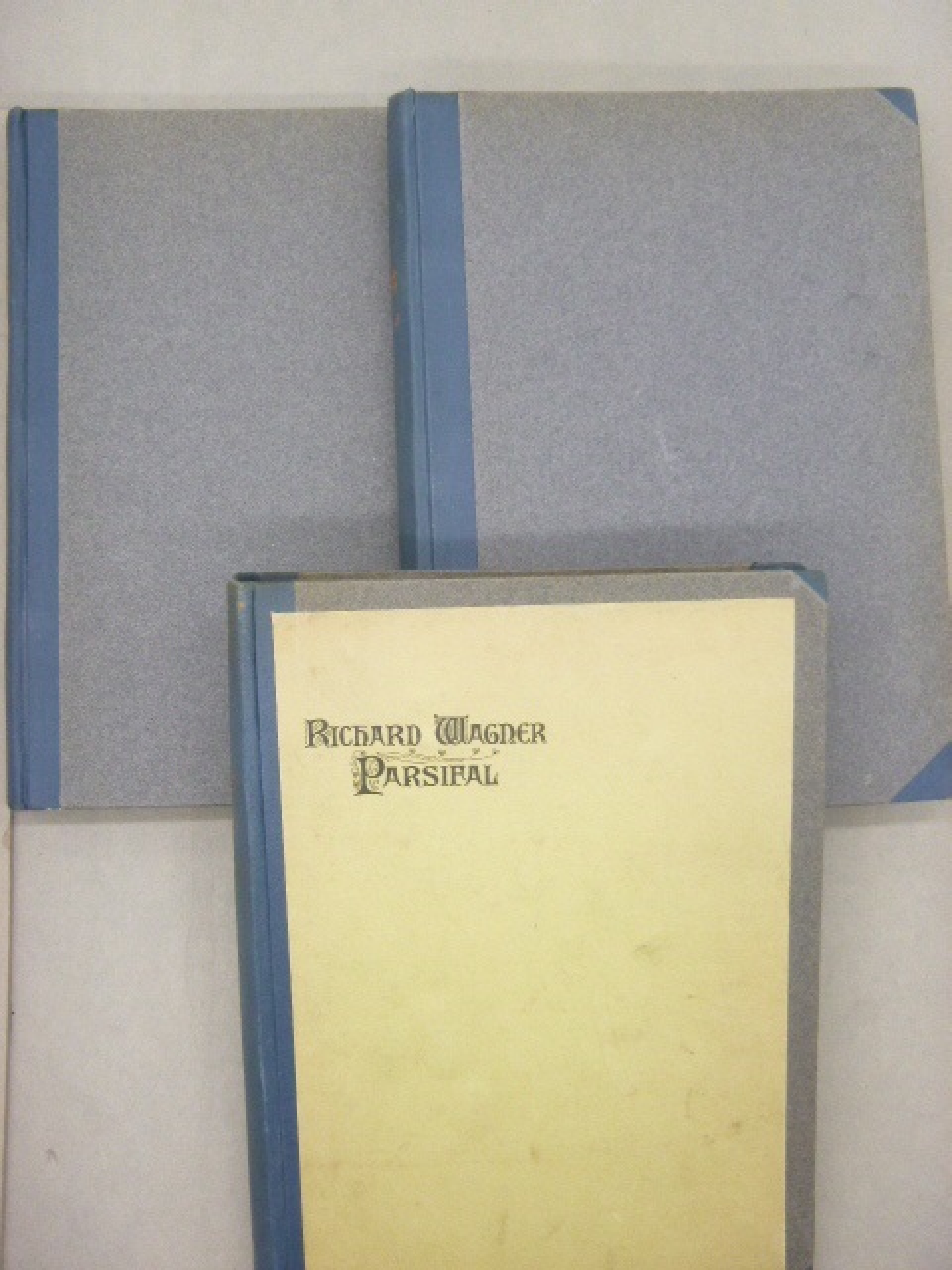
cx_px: 476
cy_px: 635
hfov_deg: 32.9
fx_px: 1613
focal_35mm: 44
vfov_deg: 42.9
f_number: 4.7
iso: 160
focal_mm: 7.9
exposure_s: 1/80
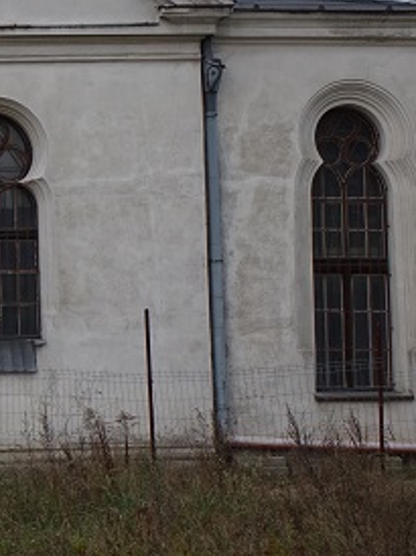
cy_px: 182
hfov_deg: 13.6
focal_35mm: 104
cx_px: -156
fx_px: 1669
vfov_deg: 18.9
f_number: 3.5
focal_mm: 13.65
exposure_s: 1/200
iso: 125
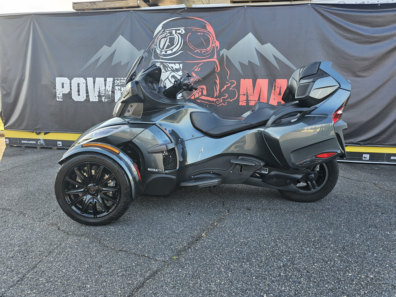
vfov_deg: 58.9
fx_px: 263
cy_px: 148
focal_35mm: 23
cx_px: 198
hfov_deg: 73.9
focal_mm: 6.3
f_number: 1.7
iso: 50
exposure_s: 1/180
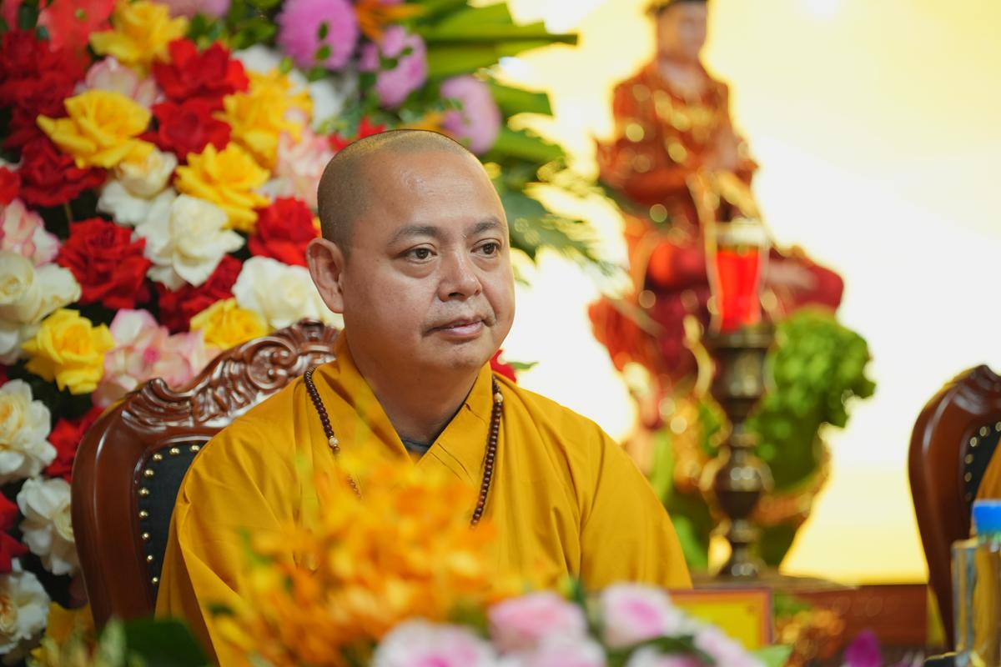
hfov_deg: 12.5
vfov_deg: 8.3
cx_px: 500
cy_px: 334
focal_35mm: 165
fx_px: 4588
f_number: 2.8
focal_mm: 165
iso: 2000
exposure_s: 1/125
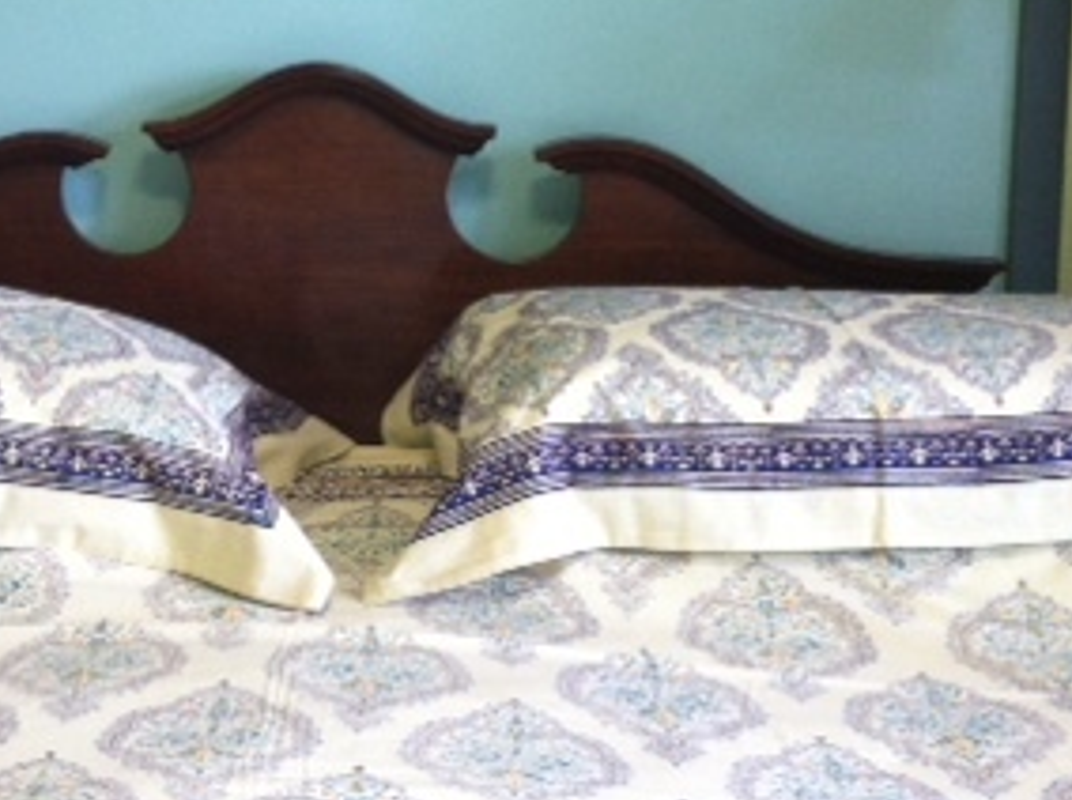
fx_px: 2442
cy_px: 211
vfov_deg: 18.5
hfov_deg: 24.2
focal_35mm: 79
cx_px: 147
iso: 100
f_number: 2.8
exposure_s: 1/15
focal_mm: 3.85
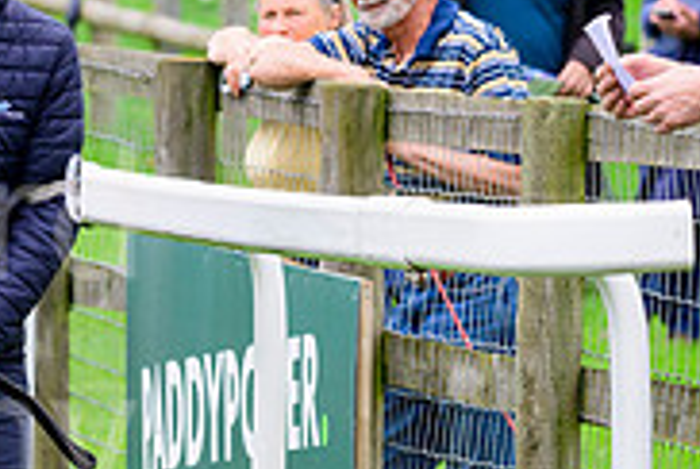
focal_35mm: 668
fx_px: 13010
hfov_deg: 3.1
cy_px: 252
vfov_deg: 2.1
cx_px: -354
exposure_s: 1/1250
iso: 1000
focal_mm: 210
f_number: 6.3
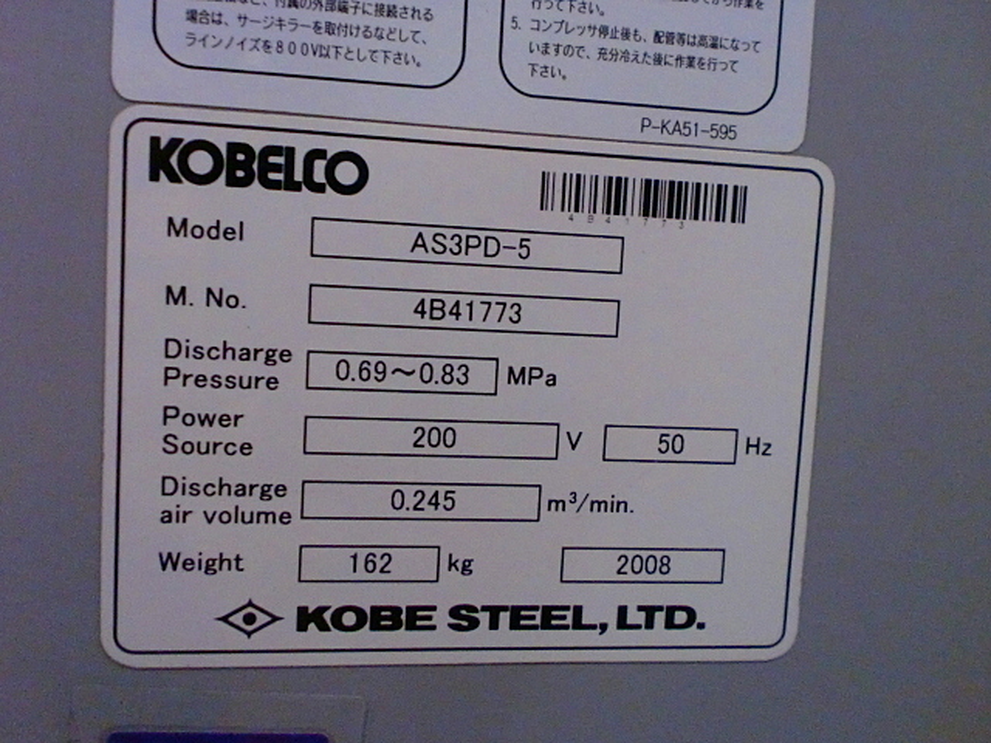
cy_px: 372
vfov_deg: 40.7
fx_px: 1002
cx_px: 496
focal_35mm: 35
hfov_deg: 52.6
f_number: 3.1
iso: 800
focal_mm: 6.3
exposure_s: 1/60
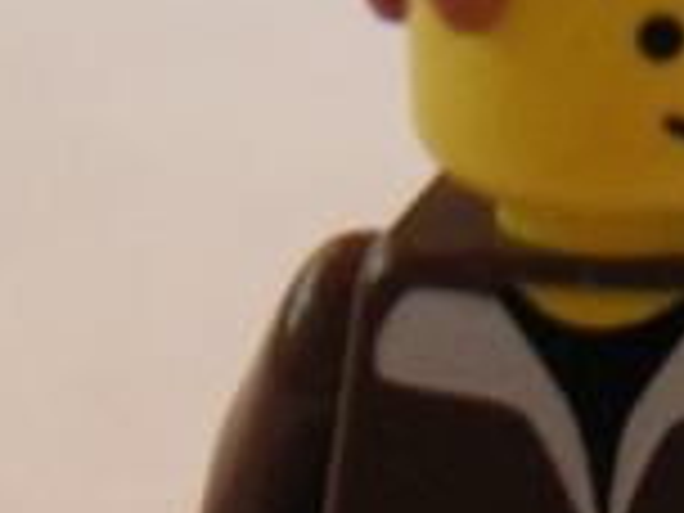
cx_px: 436
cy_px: 540
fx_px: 5138
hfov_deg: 7.6
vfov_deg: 5.7
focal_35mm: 260
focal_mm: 10.2
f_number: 3.1
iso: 100
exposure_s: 1/20
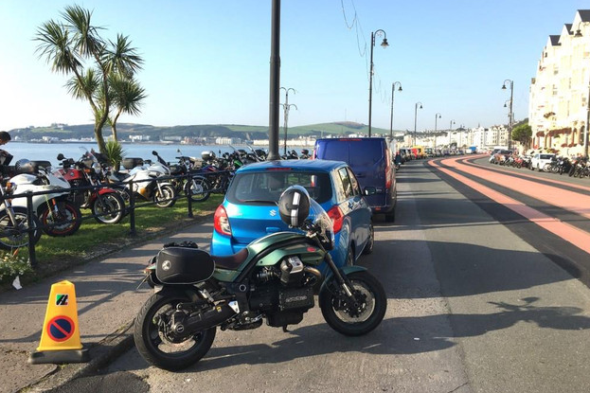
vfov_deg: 42.3
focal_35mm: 31
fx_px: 508
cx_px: 297
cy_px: 179
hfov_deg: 60.3
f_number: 2.2
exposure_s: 1/950
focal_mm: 4.15
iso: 25
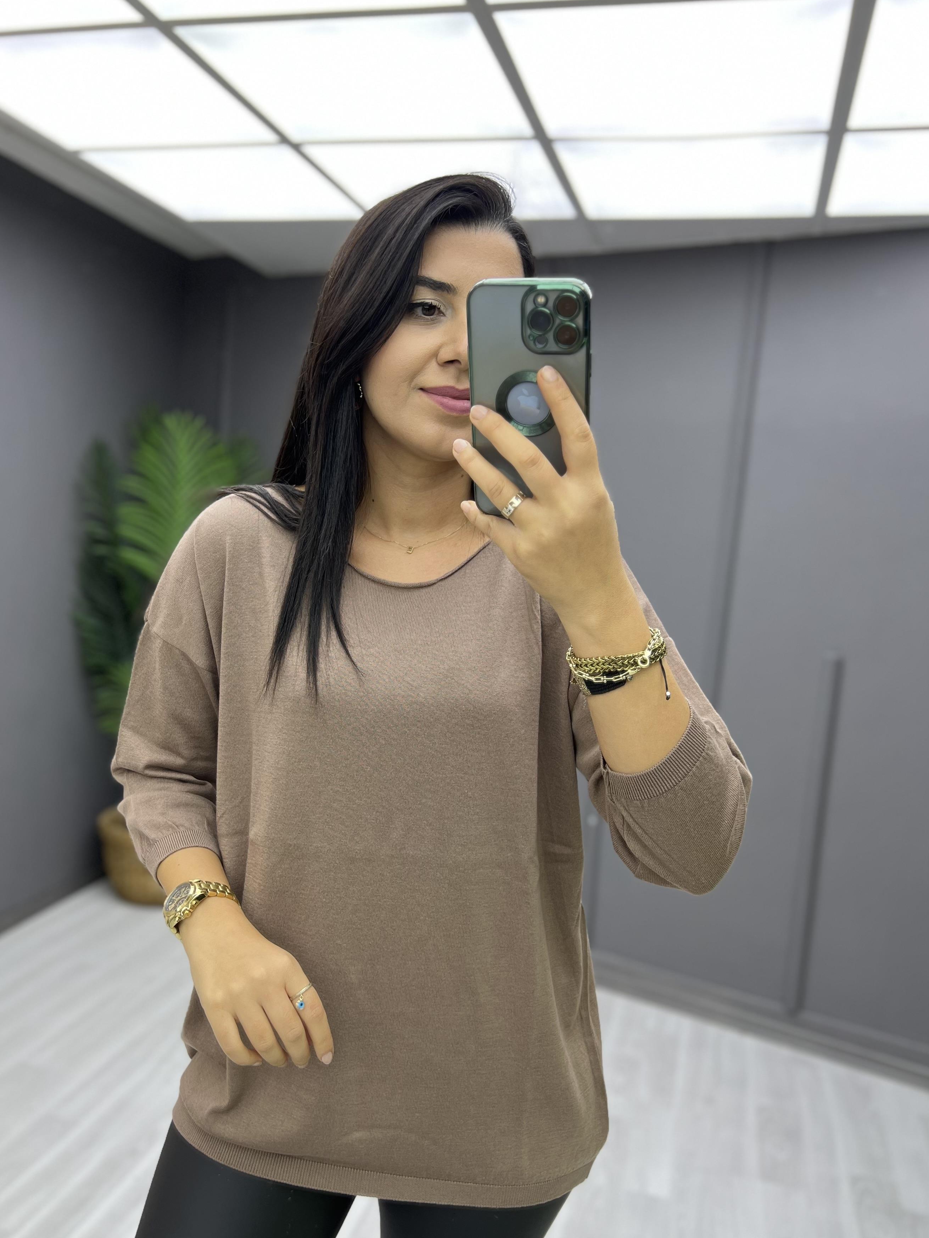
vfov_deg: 59.9
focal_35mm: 30
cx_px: 411
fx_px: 1073
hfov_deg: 46.7
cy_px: 654
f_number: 1.5
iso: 50
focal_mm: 5.7
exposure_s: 1/162
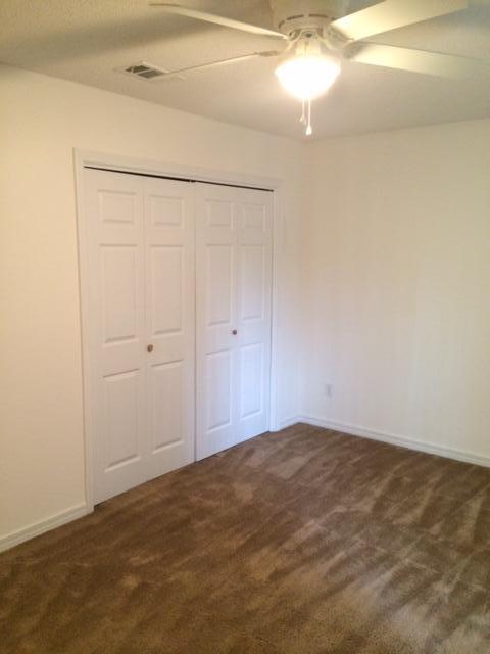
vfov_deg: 60.0
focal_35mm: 30
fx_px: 566
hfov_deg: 46.8
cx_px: 245
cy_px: 327
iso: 320
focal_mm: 4.12
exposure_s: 1/24
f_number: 2.2
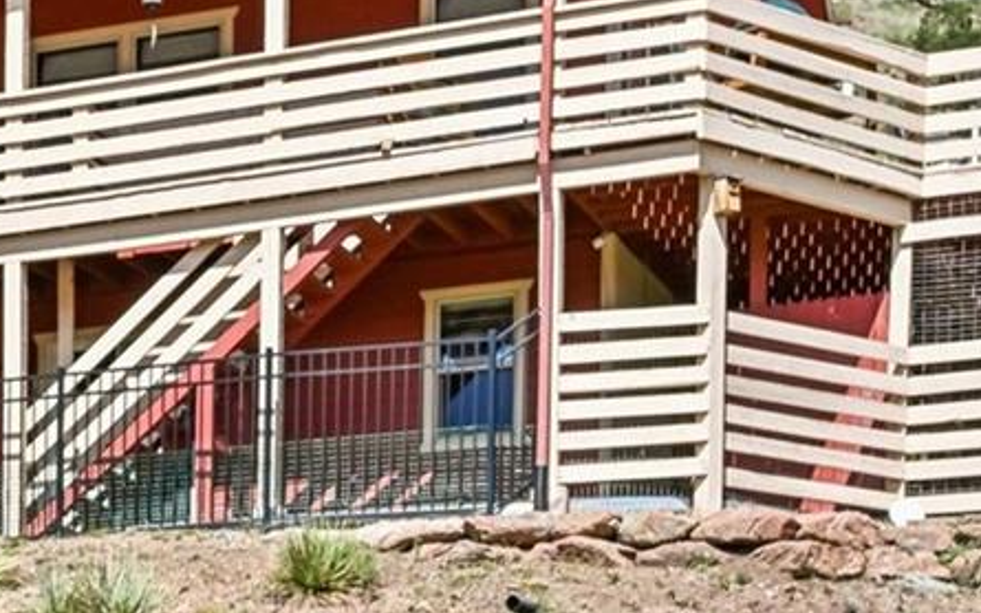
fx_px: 2941
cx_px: -104
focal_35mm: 110
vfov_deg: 11.9
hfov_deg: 18.2
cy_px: 381
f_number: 9
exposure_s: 1/160
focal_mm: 30
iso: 64
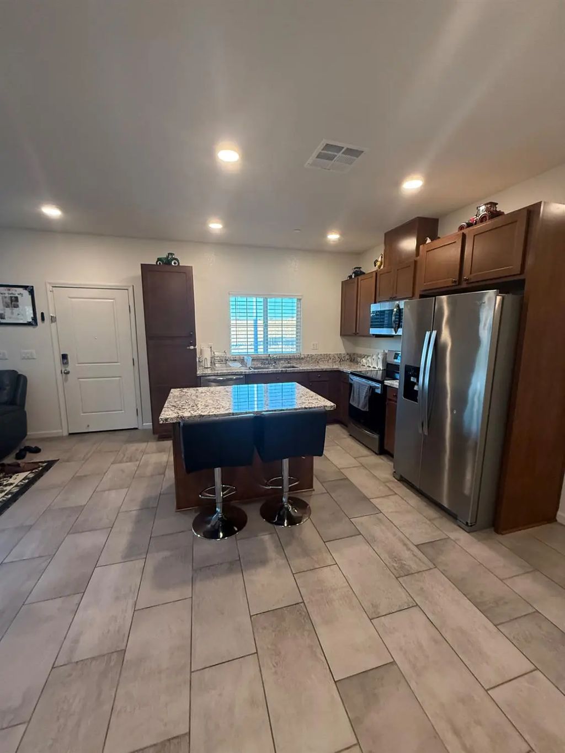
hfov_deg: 85.7
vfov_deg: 102.1
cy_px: 376
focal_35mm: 14
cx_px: 282
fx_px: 305
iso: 400
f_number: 2.2
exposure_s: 1/120
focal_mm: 2.22
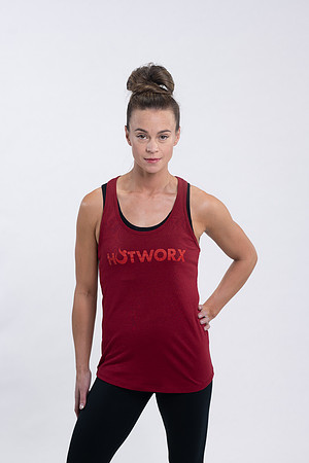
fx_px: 1094
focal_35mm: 85
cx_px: 154
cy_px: 232
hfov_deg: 16.1
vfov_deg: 23.9
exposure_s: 1/125
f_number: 4
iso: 200
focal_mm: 85
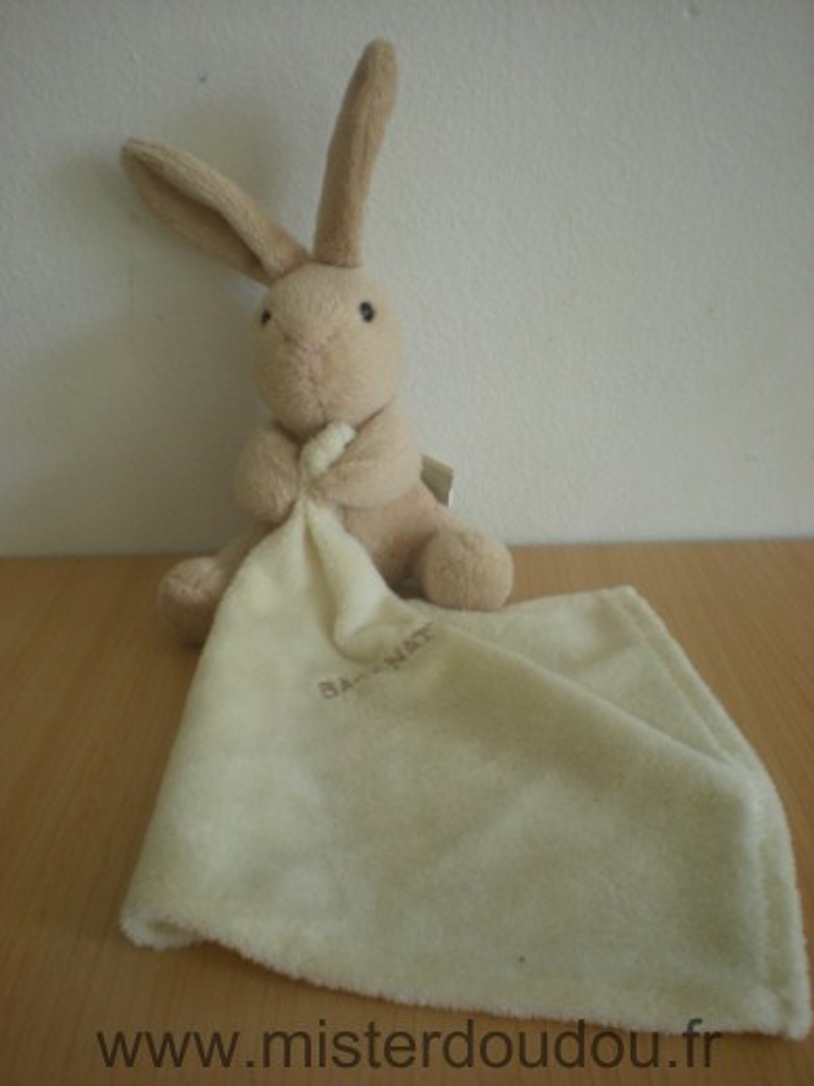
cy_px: 543
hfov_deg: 37.7
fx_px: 1191
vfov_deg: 49.0
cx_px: 407
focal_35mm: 38
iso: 200
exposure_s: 1/51.1
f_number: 3.1
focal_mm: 6.3
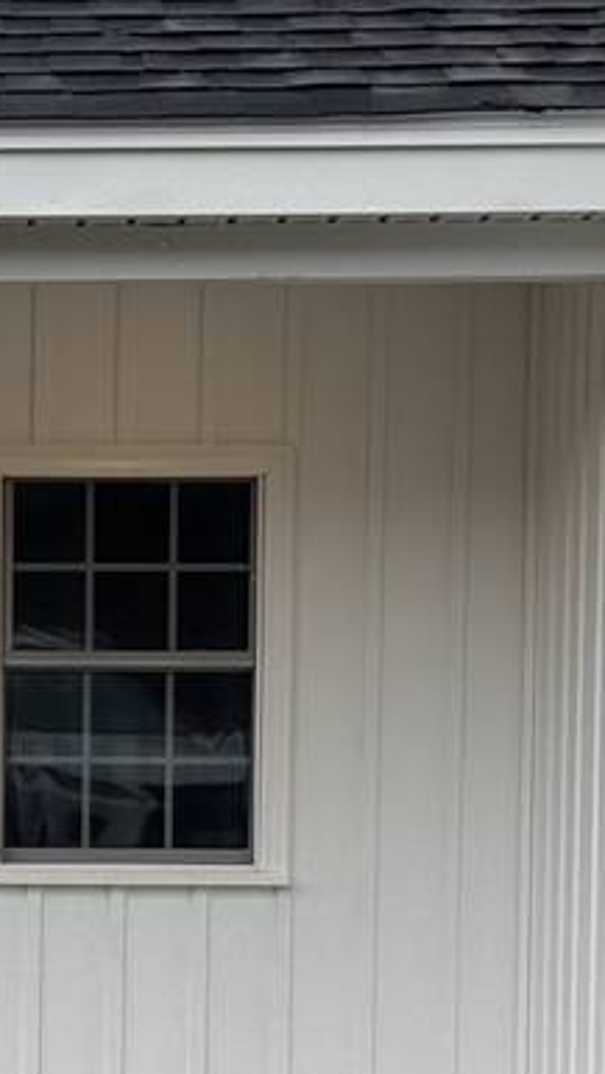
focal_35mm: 139
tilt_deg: -3.1
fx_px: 3958
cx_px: -173
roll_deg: -0.4
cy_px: 870
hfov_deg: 8.6
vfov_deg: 15.3
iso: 80
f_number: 1.78
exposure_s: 1/1000
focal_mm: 6.76
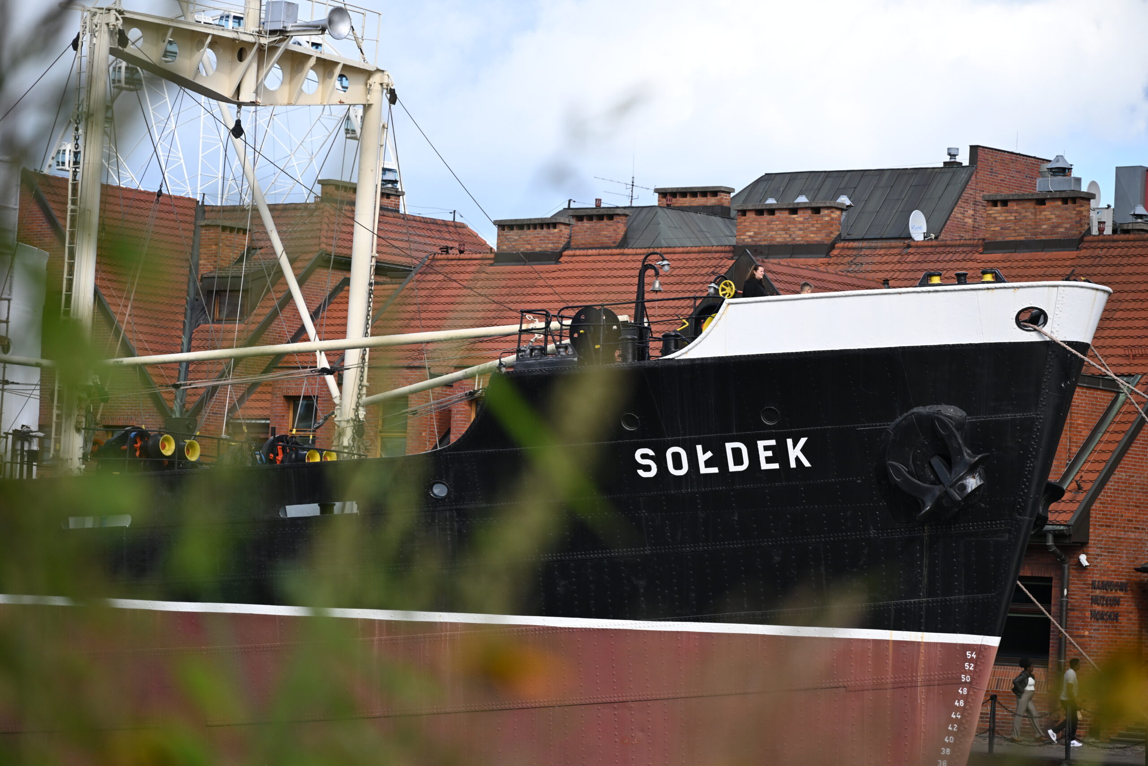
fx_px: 3827
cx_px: 574
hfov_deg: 17.1
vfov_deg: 11.4
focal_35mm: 120
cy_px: 383
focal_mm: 120
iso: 400
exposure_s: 1/2000
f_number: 4
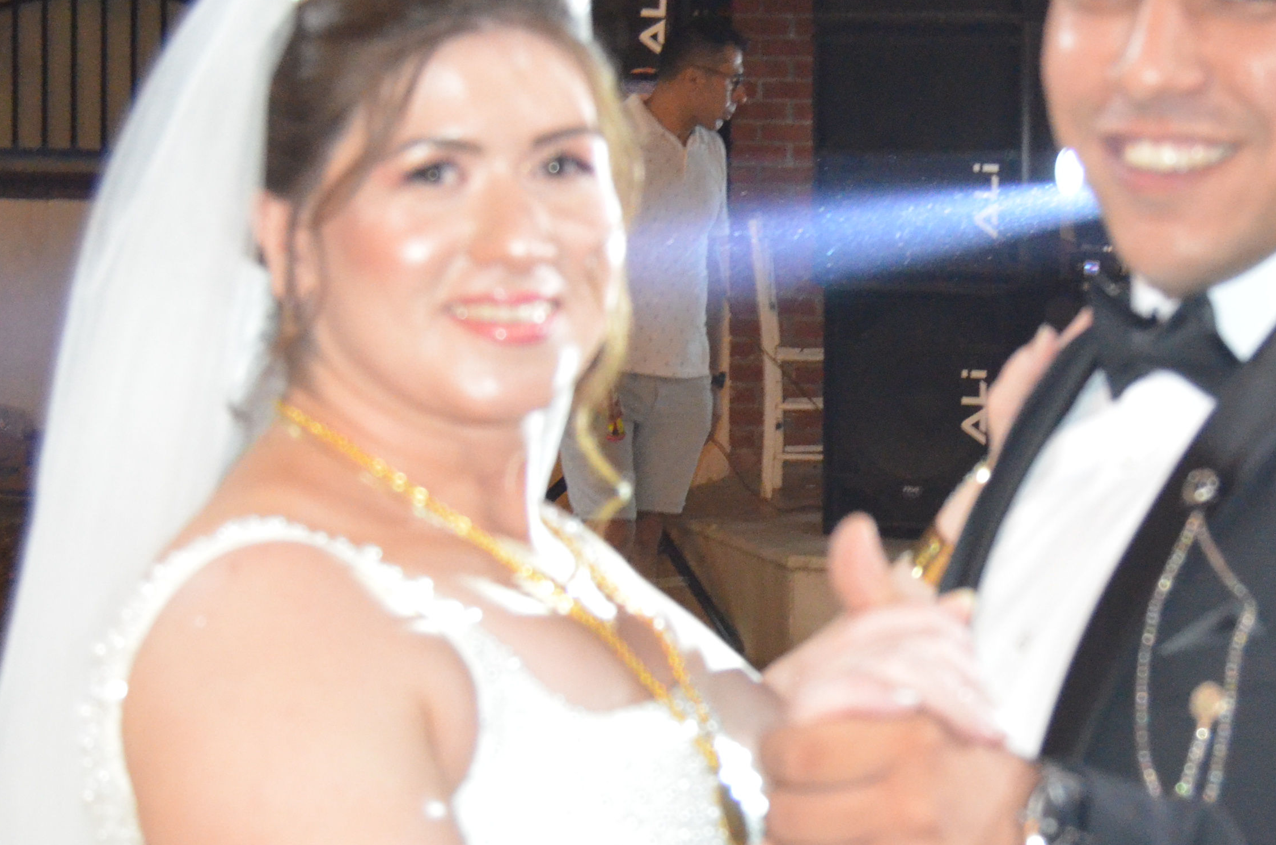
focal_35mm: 92
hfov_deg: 22.1
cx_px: 882
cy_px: 364
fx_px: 3254
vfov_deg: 14.8
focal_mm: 28
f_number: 4
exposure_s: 1/60
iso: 3200
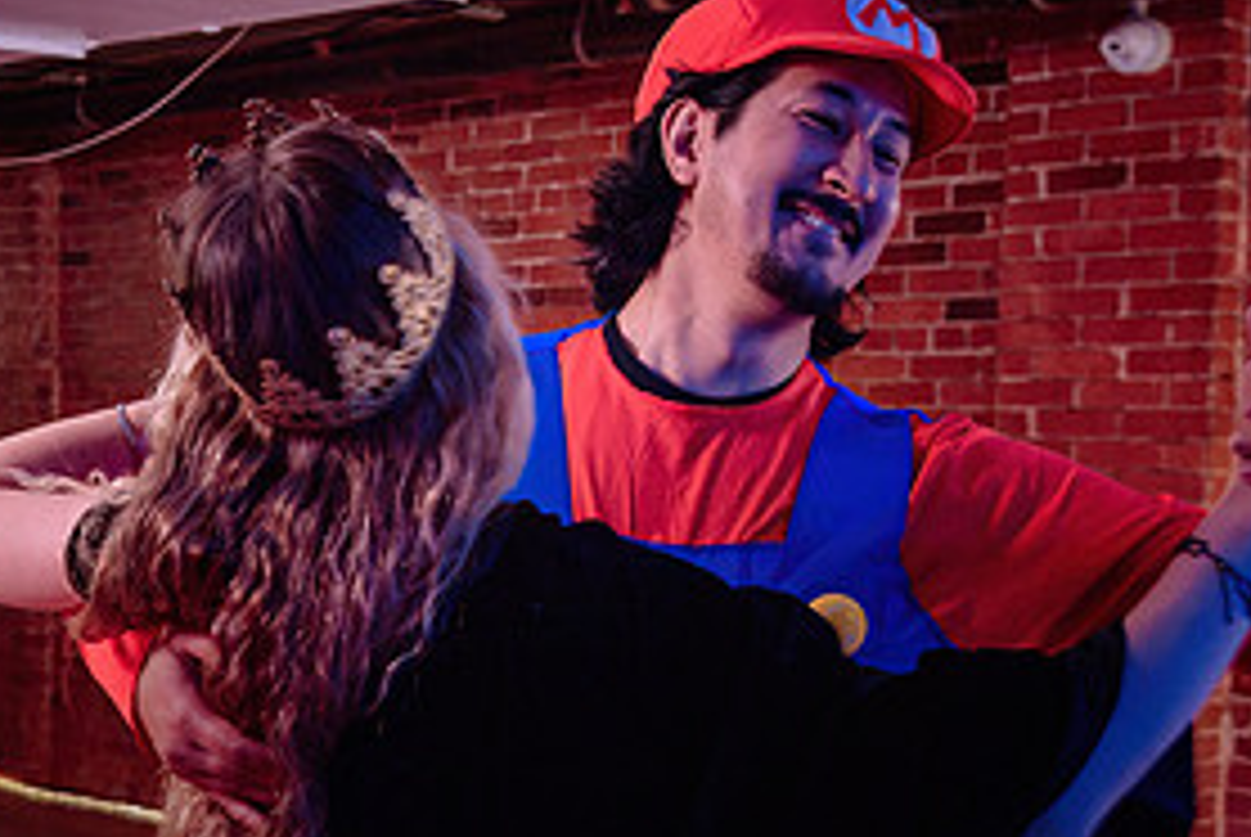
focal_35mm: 73
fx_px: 2539
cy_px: 502
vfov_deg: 18.7
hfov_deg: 27.1
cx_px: 230
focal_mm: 35
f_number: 4.5
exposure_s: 1/100
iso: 800
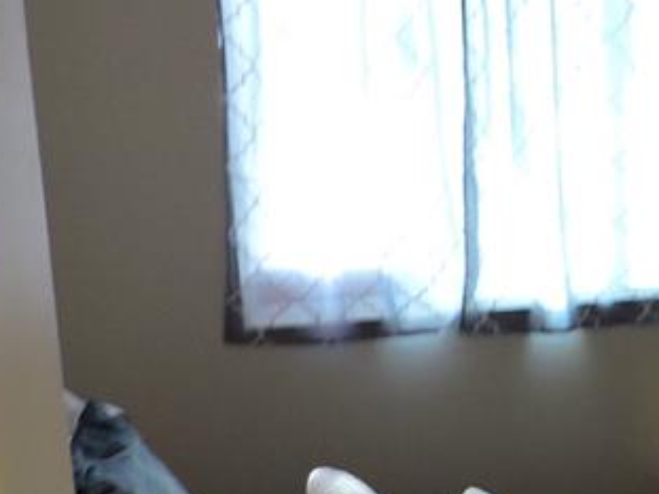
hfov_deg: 21.6
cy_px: 320
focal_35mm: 79
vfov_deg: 18.6
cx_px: 920
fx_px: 1503
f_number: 3
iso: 400
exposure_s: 1/30
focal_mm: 4.3
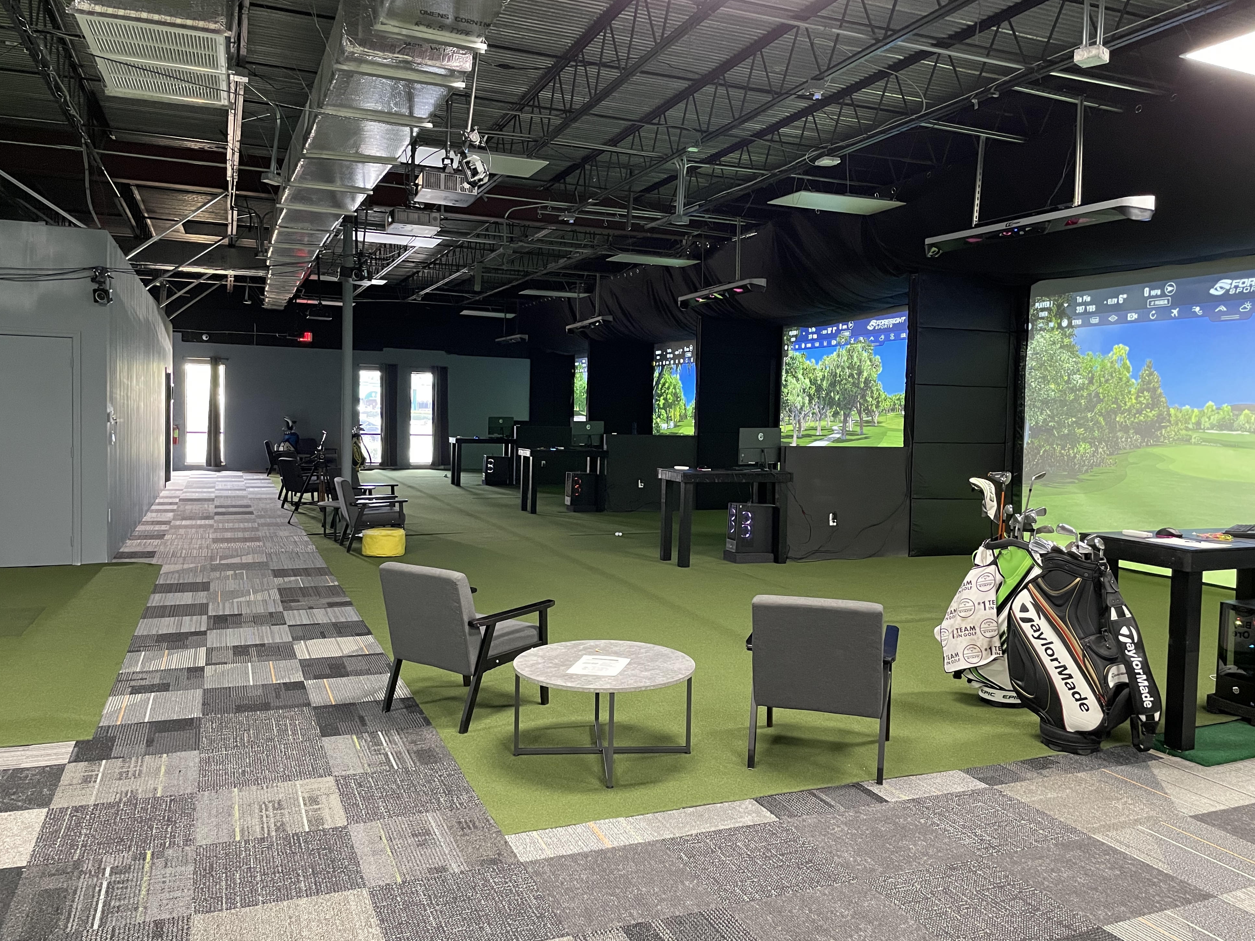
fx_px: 979
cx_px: 632
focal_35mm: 27
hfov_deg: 65.3
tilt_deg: -2.2
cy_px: 456
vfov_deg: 51.3
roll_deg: -1.4
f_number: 1.6
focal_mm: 4.2
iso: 500
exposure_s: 1/40
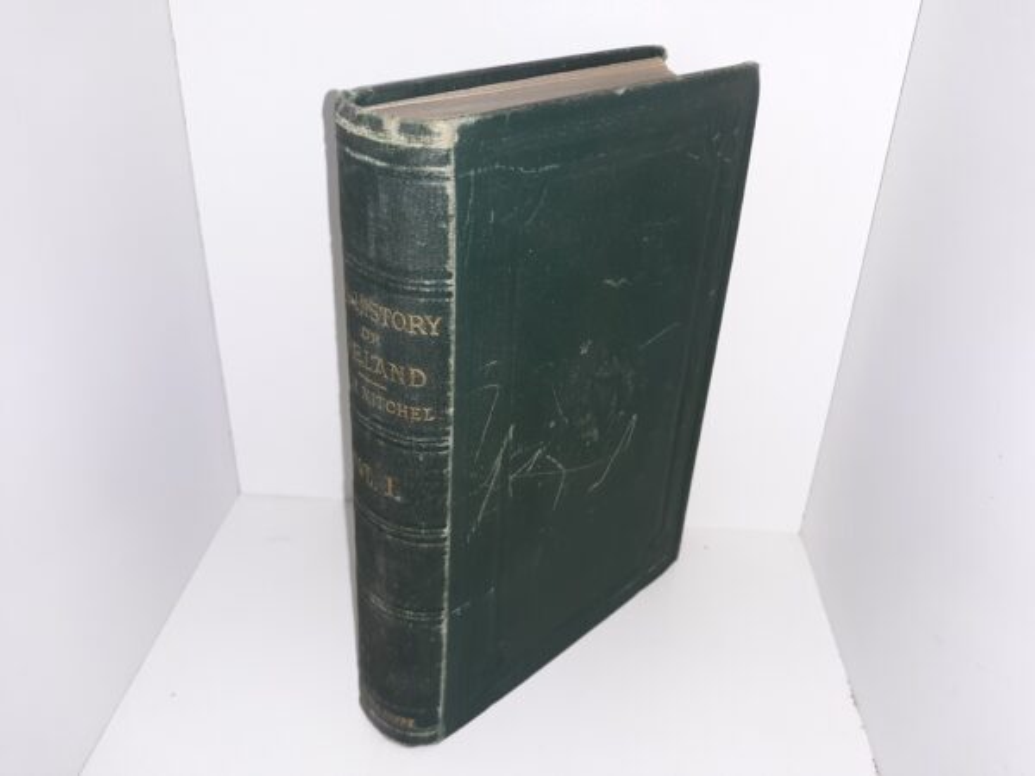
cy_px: 388
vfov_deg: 49.7
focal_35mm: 28
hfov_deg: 63.4
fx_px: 837
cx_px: 518
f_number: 1.7
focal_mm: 3.7
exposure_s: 1/120
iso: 50
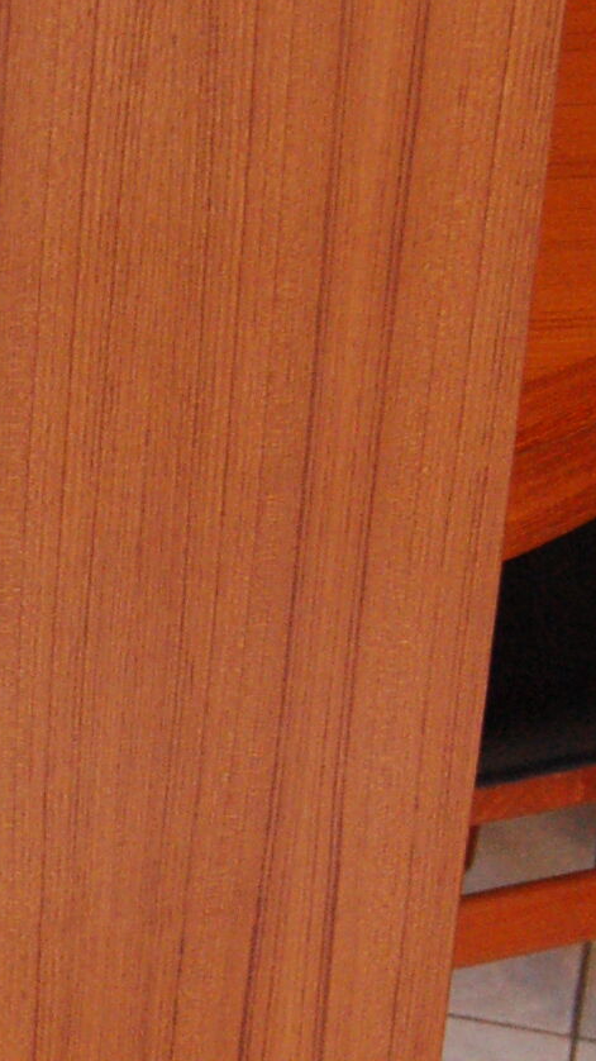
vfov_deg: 17.3
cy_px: 625
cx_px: -192
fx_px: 3486
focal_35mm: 124
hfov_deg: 9.6
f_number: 3.8
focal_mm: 22
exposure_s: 1/50
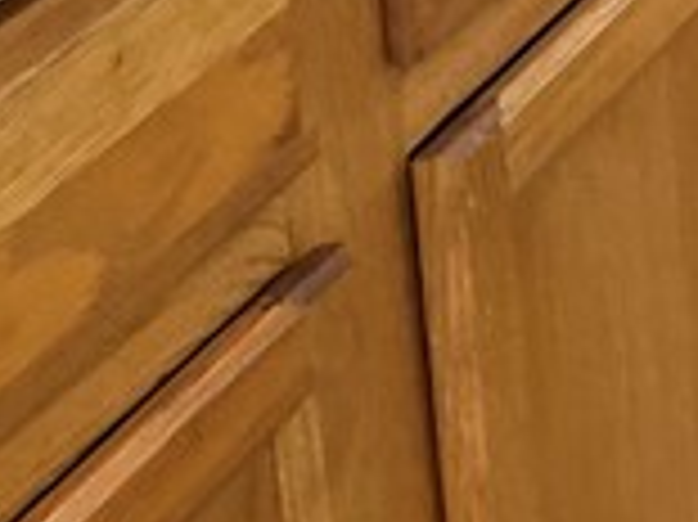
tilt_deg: -10.7
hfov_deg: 9.8
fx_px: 3325
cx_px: 1936
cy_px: -981
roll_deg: +0.0
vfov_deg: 7.9
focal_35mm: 165
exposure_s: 1/120
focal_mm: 5.1
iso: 100
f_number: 1.6
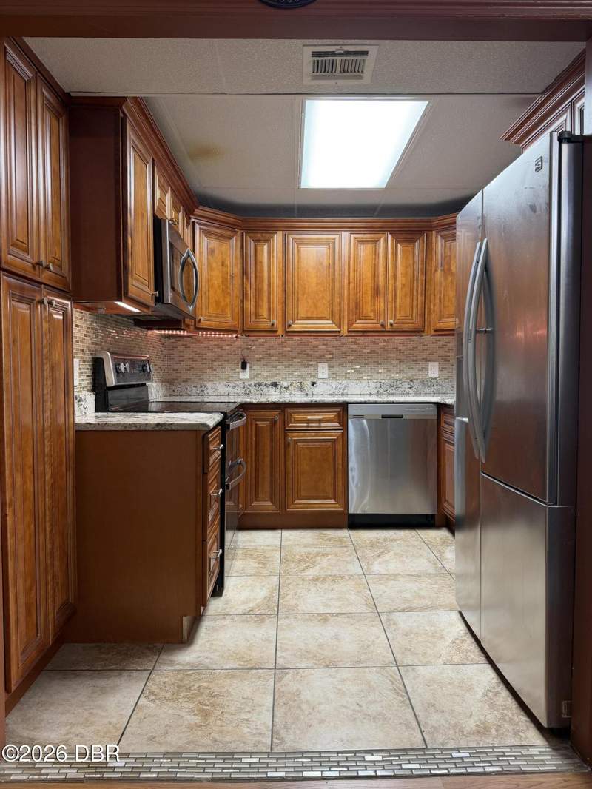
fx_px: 547
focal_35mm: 24
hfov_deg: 56.8
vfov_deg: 71.6
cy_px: 394
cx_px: 296
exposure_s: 1/60
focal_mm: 6.76
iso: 100
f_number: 1.78
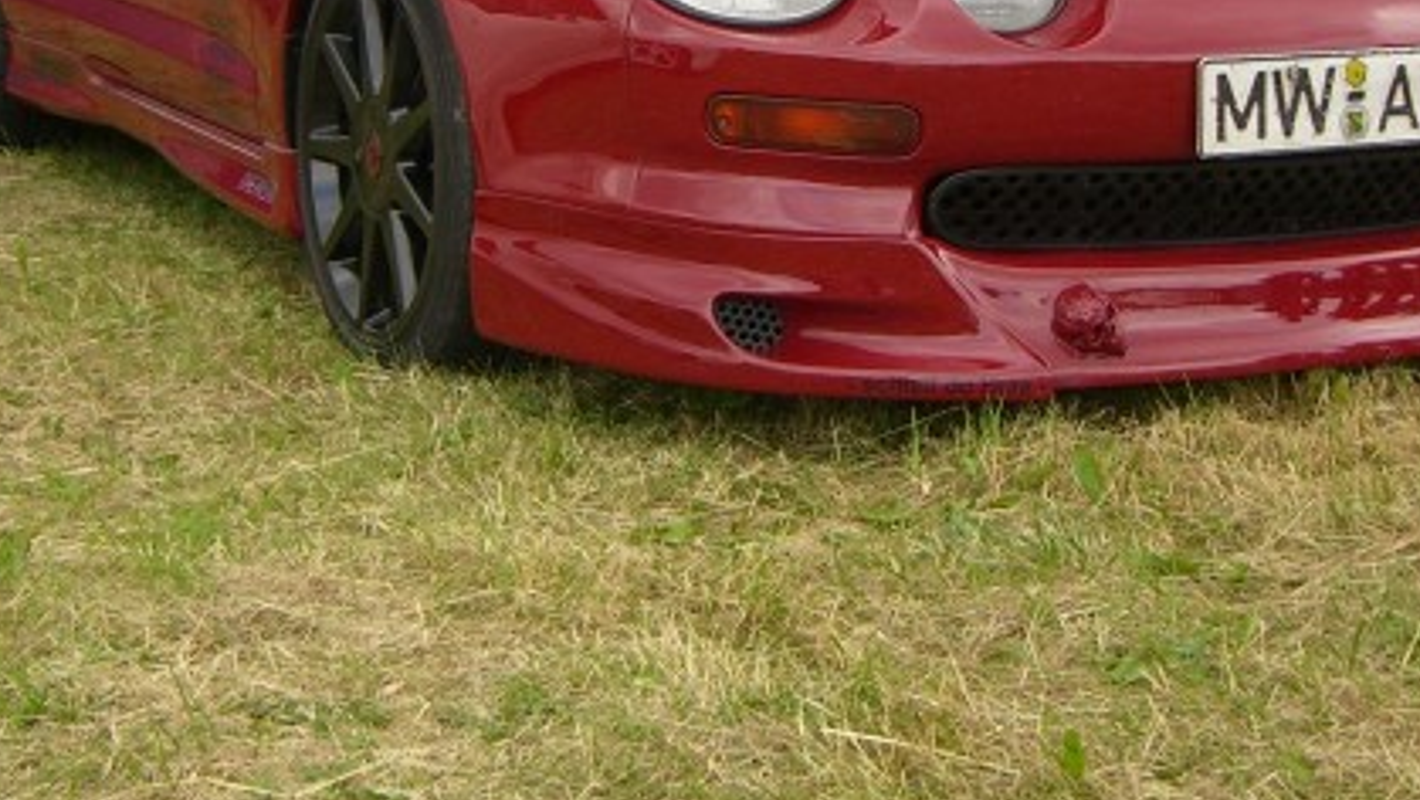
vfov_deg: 15.2
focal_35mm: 79
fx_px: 2976
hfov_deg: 26.8
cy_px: 115
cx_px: 759
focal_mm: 6.2
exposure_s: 1/250
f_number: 2.7
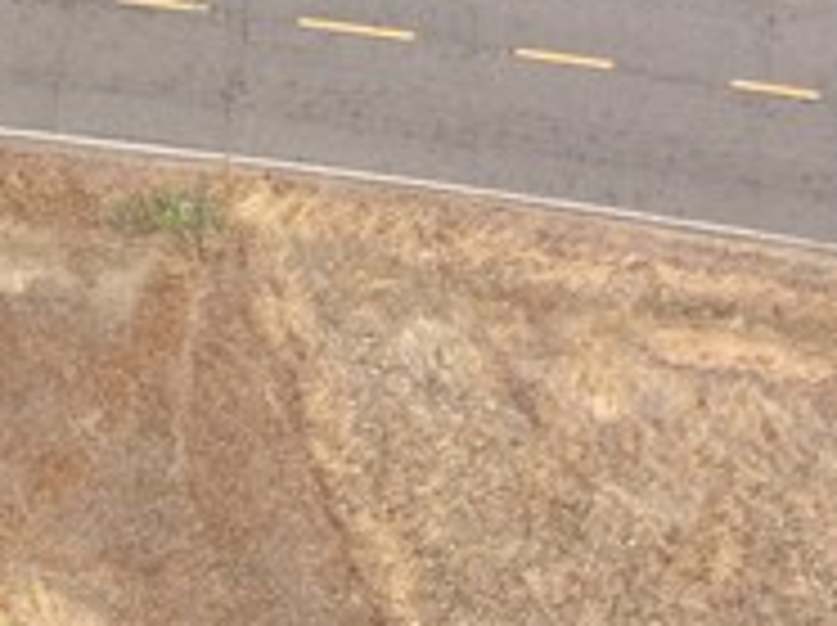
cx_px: -1328
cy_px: 1302
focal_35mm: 132
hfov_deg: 11.6
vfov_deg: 10.2
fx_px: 3188
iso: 100
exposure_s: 1/120
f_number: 2.8
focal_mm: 12.29
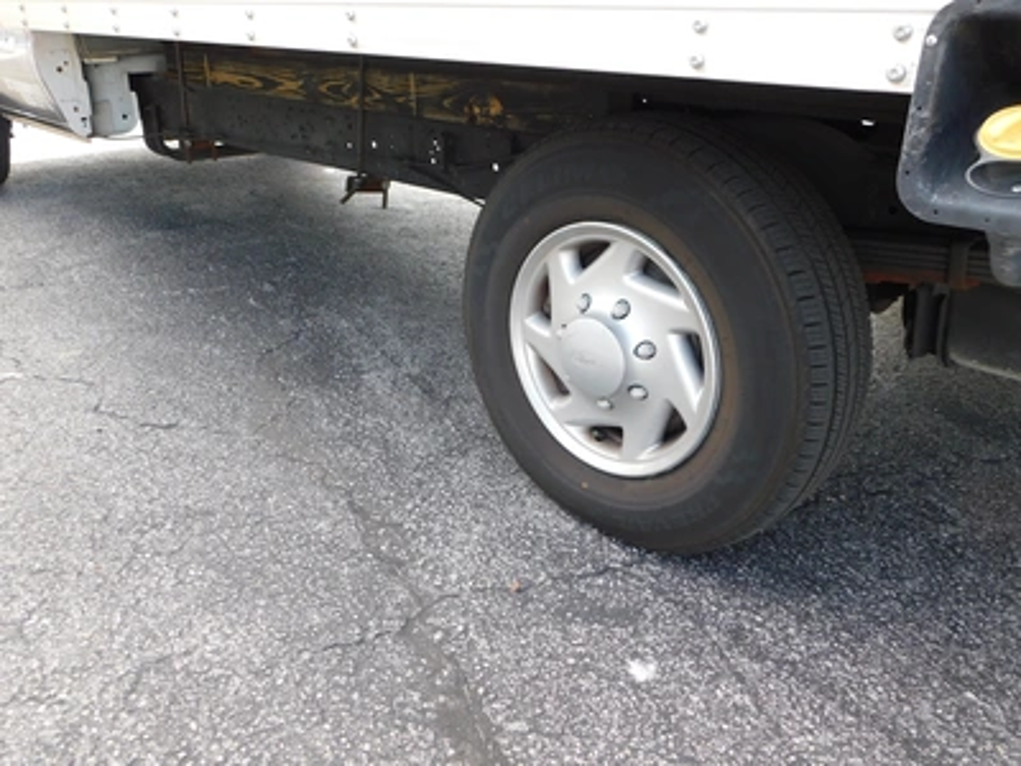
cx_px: 510
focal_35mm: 30
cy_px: 383
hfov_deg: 60.0
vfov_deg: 46.8
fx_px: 885
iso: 125
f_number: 3.2
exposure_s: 1/100
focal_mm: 5.3
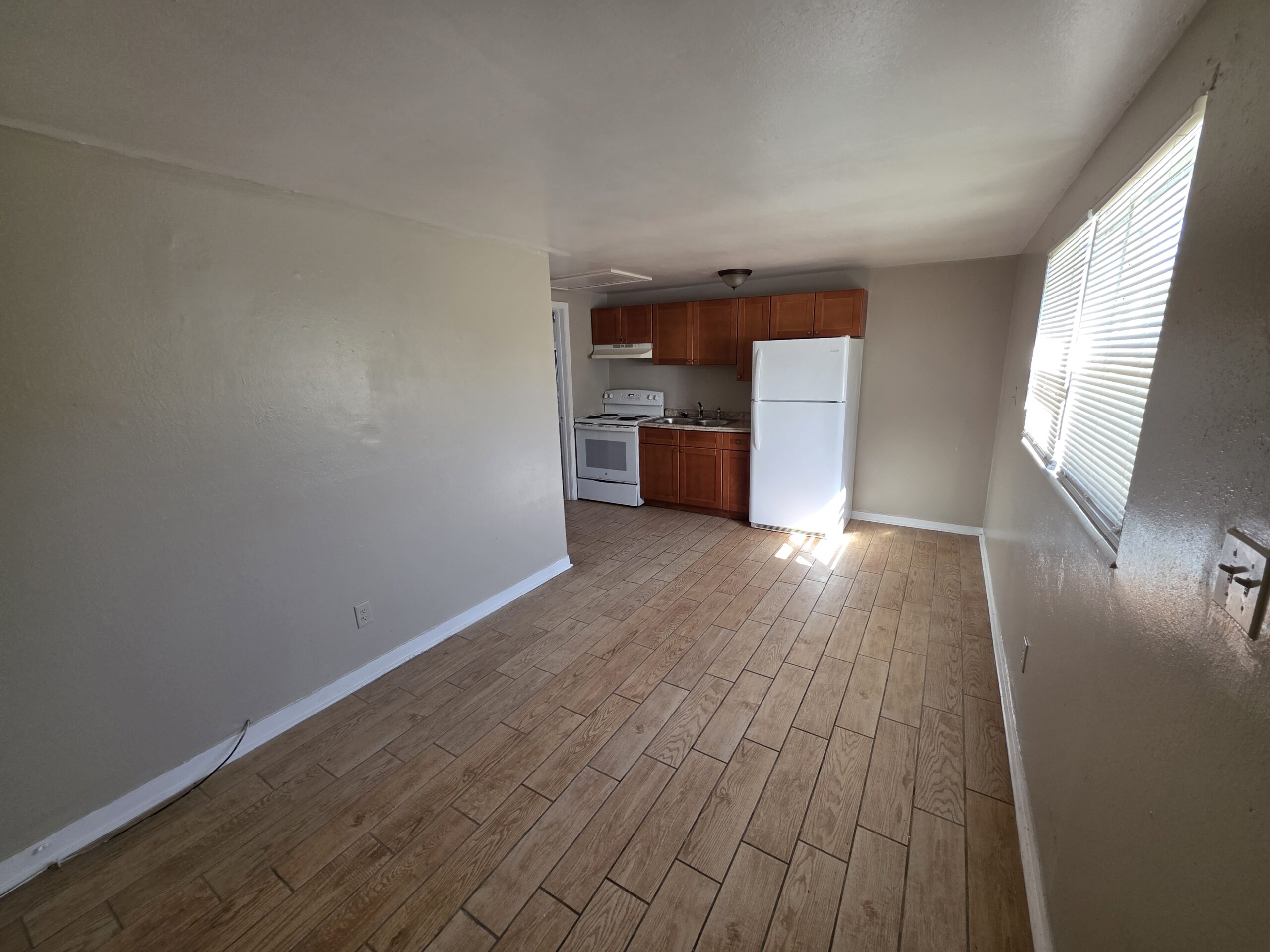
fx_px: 477
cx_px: 635
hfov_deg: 106.2
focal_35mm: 13
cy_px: 476
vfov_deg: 89.9
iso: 125
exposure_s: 1/120
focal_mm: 2.2
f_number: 1.9
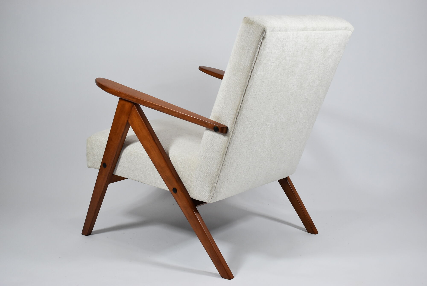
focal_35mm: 51
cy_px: 143
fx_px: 605
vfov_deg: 26.5
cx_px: 214
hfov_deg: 38.9
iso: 800
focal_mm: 34
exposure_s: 1/125
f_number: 4.5
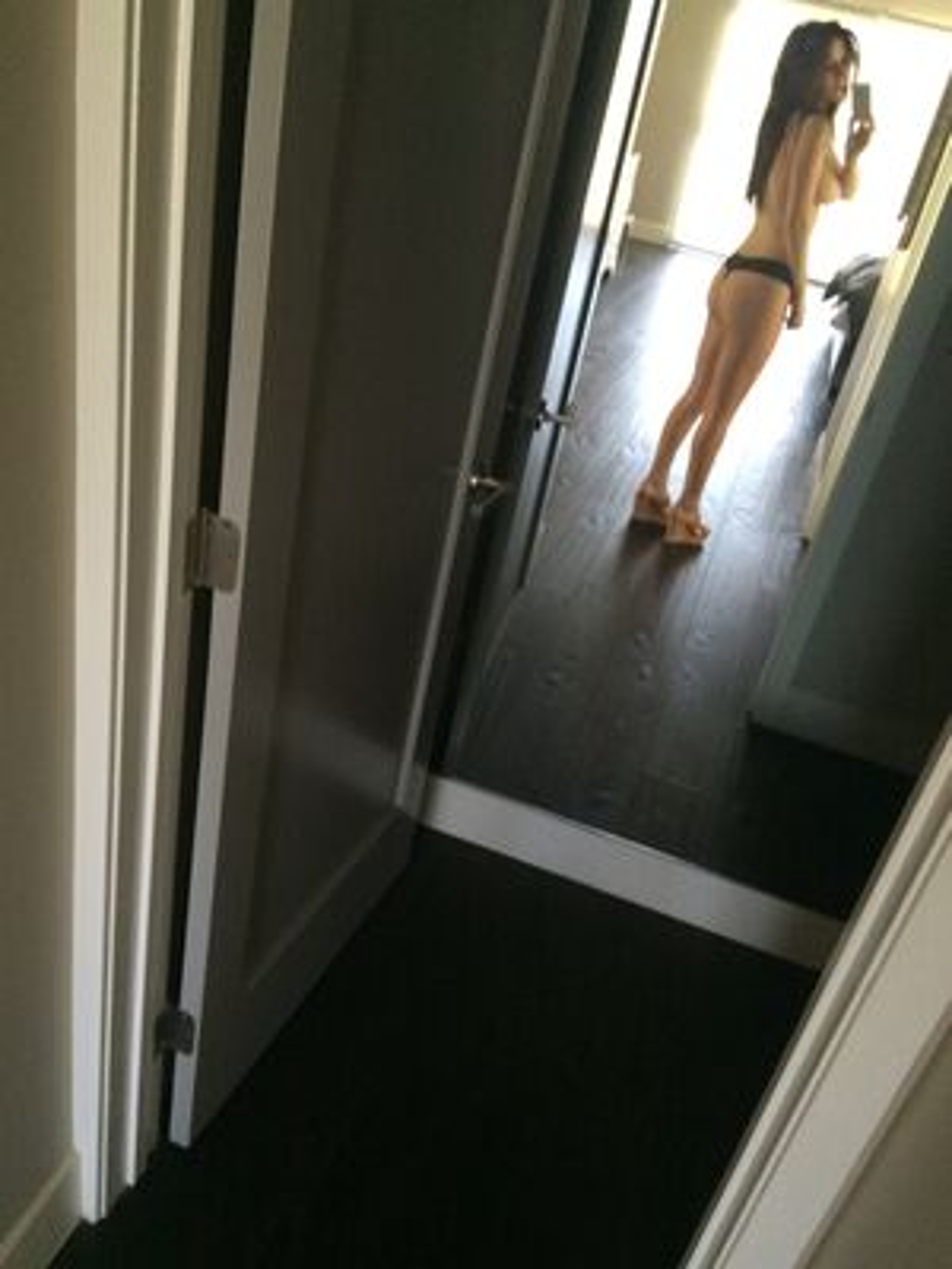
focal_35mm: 29
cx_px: 476
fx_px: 1063
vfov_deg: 61.7
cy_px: 634
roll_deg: -12.9
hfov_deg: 48.2
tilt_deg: -34.1
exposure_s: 1/15
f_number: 2.2
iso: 250
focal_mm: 4.15
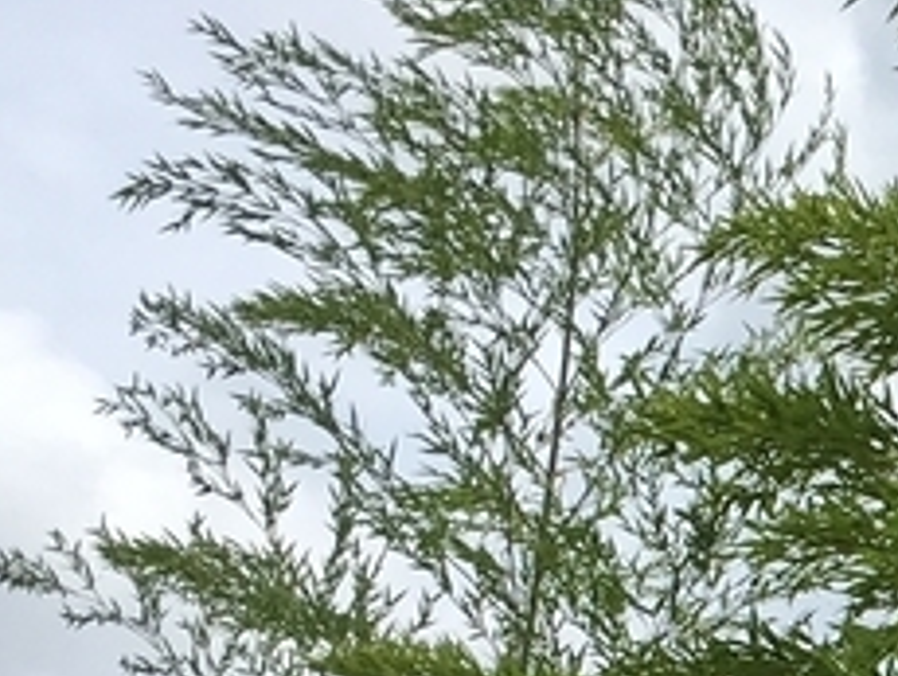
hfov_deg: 11.9
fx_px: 3921
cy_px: 1114
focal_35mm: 151
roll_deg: -8.6
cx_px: 1683
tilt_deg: +23.7
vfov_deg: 9.5
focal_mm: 4.15
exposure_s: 1/2079
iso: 25
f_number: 2.2
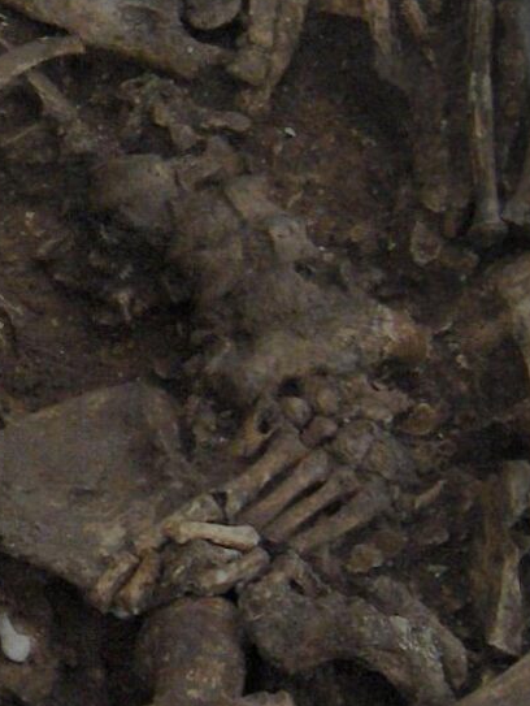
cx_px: -427
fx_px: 3752
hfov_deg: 7.8
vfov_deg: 10.7
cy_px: 231
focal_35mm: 184
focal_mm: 8
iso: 200
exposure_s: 1/105
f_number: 2.8
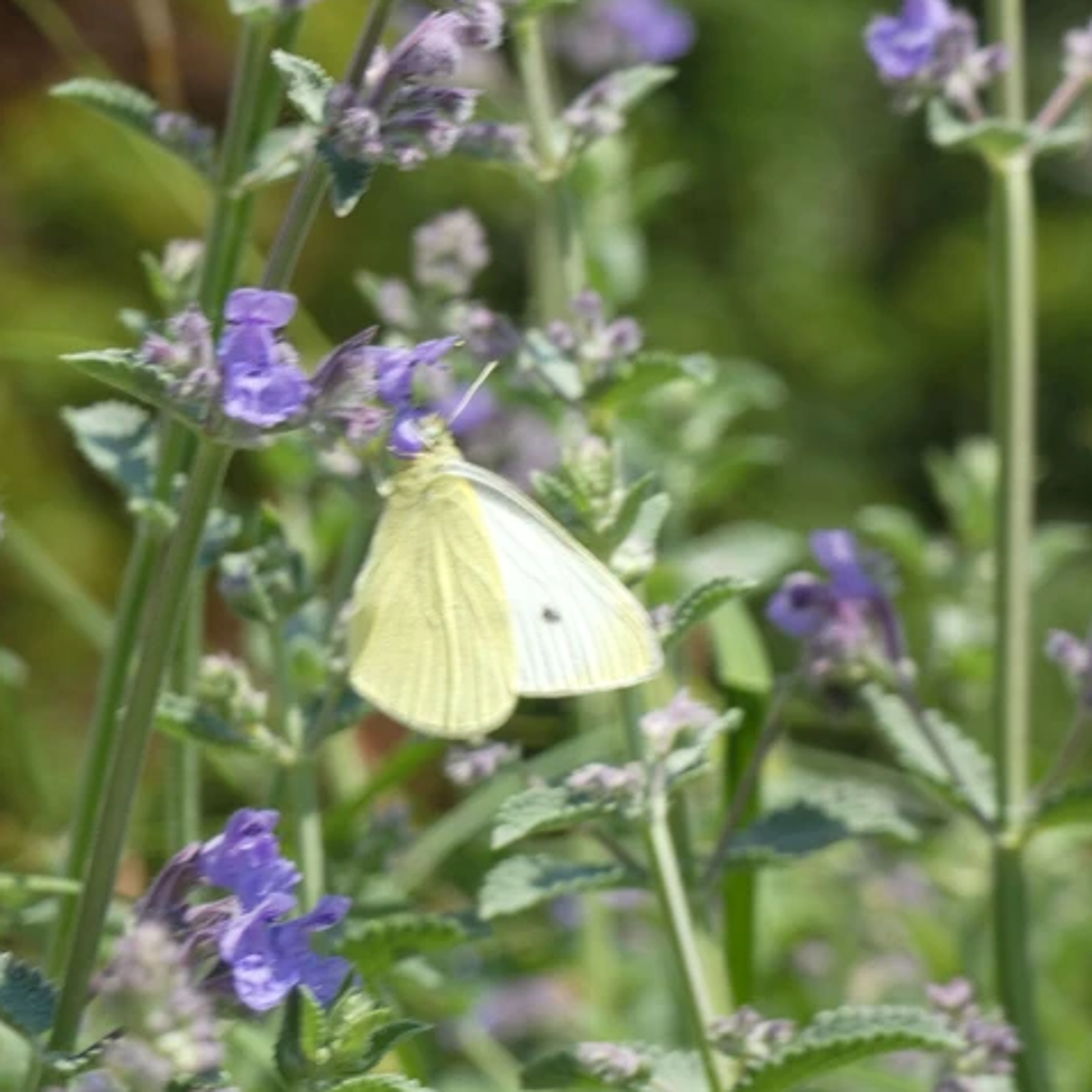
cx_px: 435
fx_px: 12706
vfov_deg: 4.9
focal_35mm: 356
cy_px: 547
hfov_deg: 4.9
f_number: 5.5
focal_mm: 53.8
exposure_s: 1/100
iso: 80
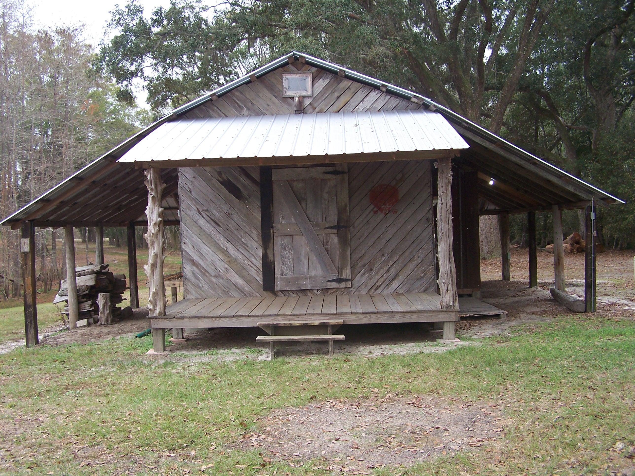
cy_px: 238
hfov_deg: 49.0
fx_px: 697
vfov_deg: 37.7
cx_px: 318
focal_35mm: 38
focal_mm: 6.3
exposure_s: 1/100
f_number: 2.8
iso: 80
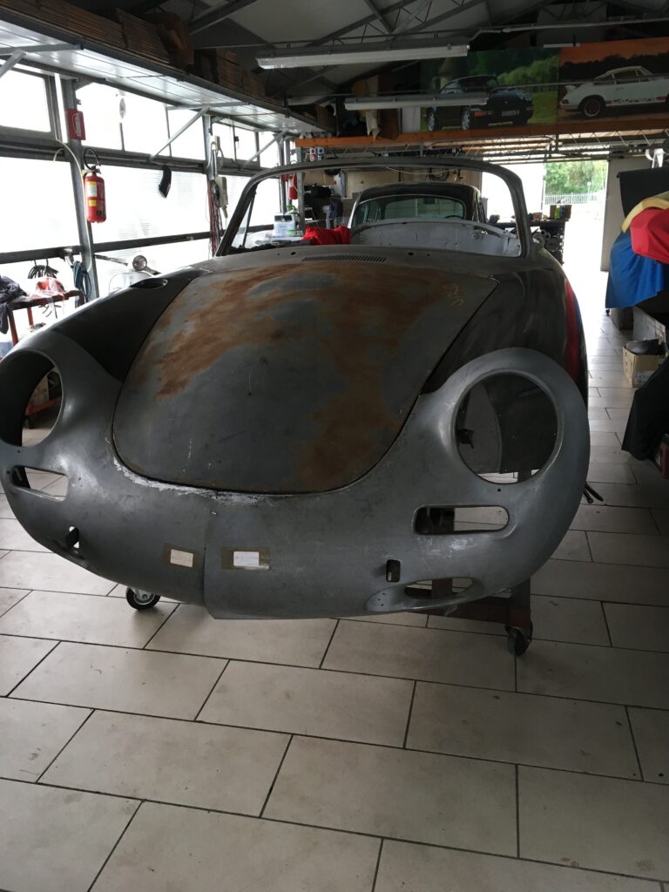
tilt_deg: -17.4
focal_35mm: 29
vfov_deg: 61.7
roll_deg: +1.6
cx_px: 334
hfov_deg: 48.2
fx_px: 747
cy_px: 446
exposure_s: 1/33
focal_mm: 4.15
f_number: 2.2
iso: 50
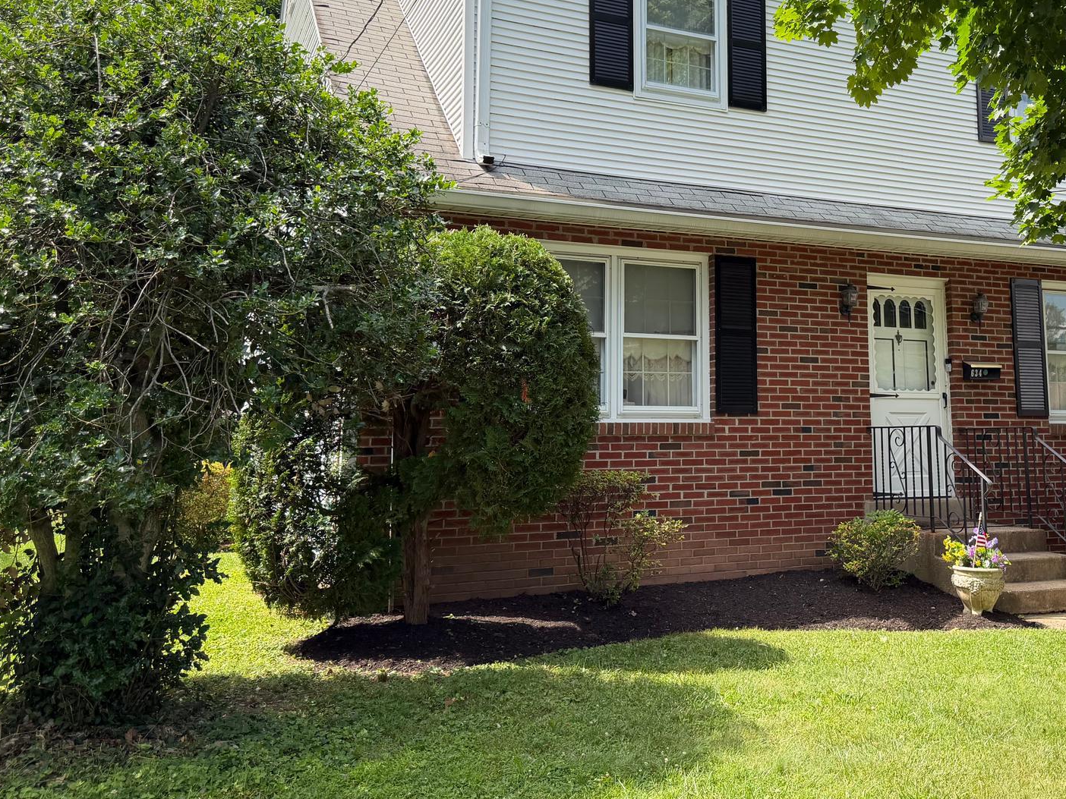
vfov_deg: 40.4
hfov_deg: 51.4
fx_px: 1078
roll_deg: +1.3
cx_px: 733
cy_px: 289
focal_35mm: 35
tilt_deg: +7.7
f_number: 1.78
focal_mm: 6.76
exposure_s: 1/1437
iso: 100
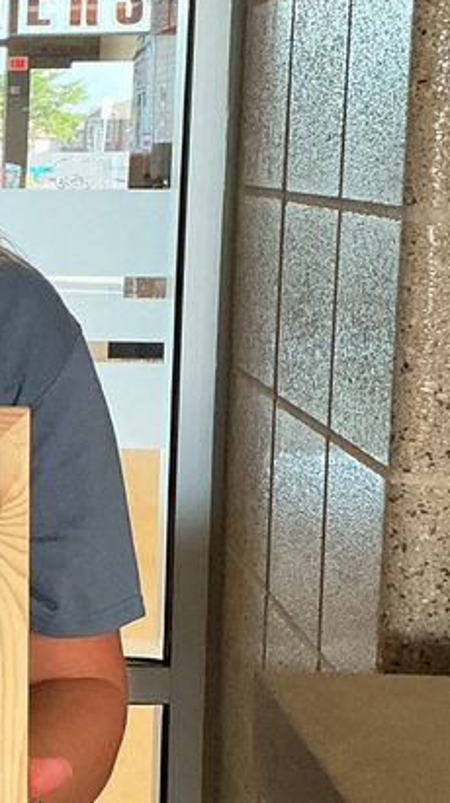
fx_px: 1679
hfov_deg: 14.3
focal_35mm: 79
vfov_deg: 26.8
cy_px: 349
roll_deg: +0.2
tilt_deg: -6.4
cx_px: -225
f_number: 1.8
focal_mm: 3
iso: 125
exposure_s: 1/60
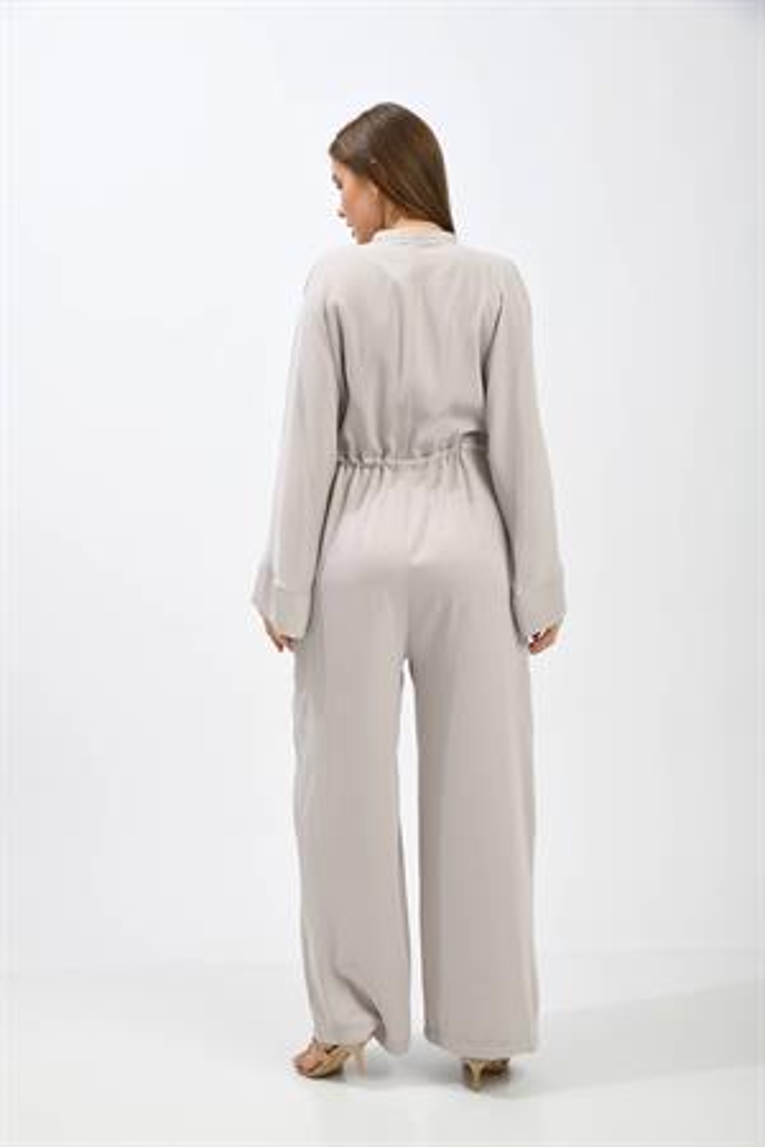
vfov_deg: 38.2
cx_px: 382
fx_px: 1657
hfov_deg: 26.0
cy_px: 574
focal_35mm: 52
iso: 100
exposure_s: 1/160
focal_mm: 52
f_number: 9
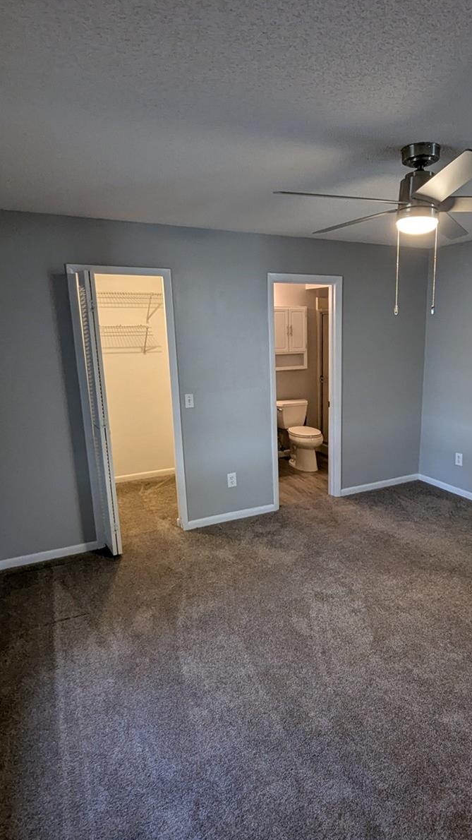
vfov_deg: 89.6
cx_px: 303
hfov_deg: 57.4
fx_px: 423
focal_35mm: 19
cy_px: 420
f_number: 2.2
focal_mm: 1.95
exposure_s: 1/43
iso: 117
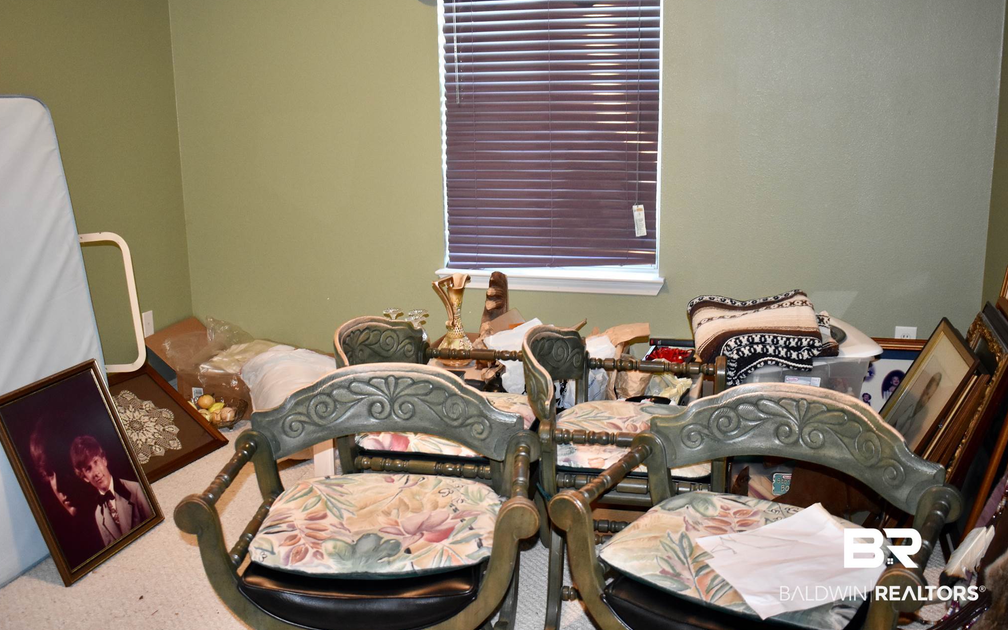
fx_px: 1016
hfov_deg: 52.8
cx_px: 501
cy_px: 300
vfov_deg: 34.4
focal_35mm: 37
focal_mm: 24
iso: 1600
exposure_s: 1/80
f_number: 3.8
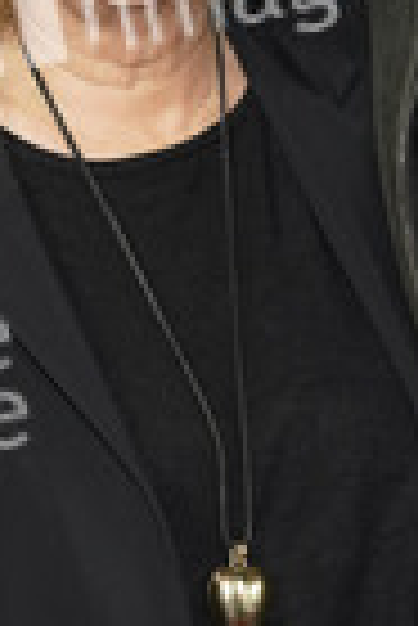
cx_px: 288
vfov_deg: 10.2
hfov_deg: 6.8
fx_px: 3492
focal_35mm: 201
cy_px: 198
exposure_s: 1/200
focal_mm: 70
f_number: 6.3
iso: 2000
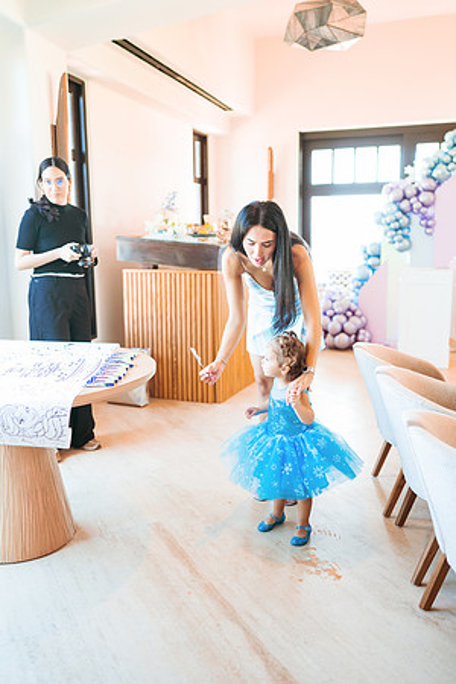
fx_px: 665
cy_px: 342
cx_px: 228
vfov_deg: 54.4
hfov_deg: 37.9
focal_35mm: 35
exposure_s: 1/400
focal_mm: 35
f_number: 2
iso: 1600
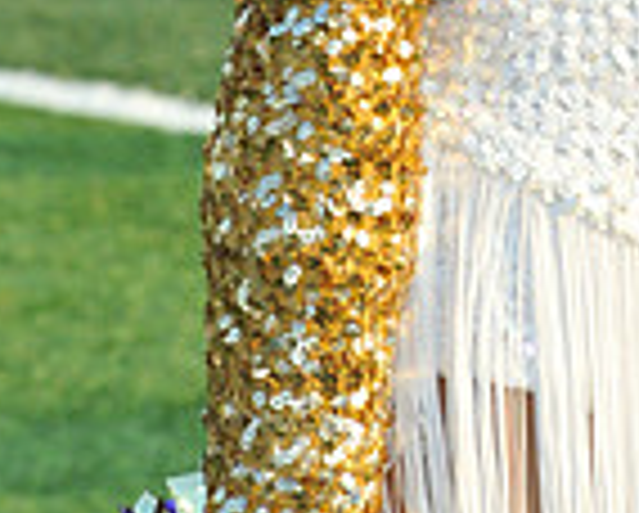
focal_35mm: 592
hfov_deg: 3.3
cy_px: -657
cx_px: 688
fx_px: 11211
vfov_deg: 2.6
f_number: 13
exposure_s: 1/250
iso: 1600
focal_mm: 155
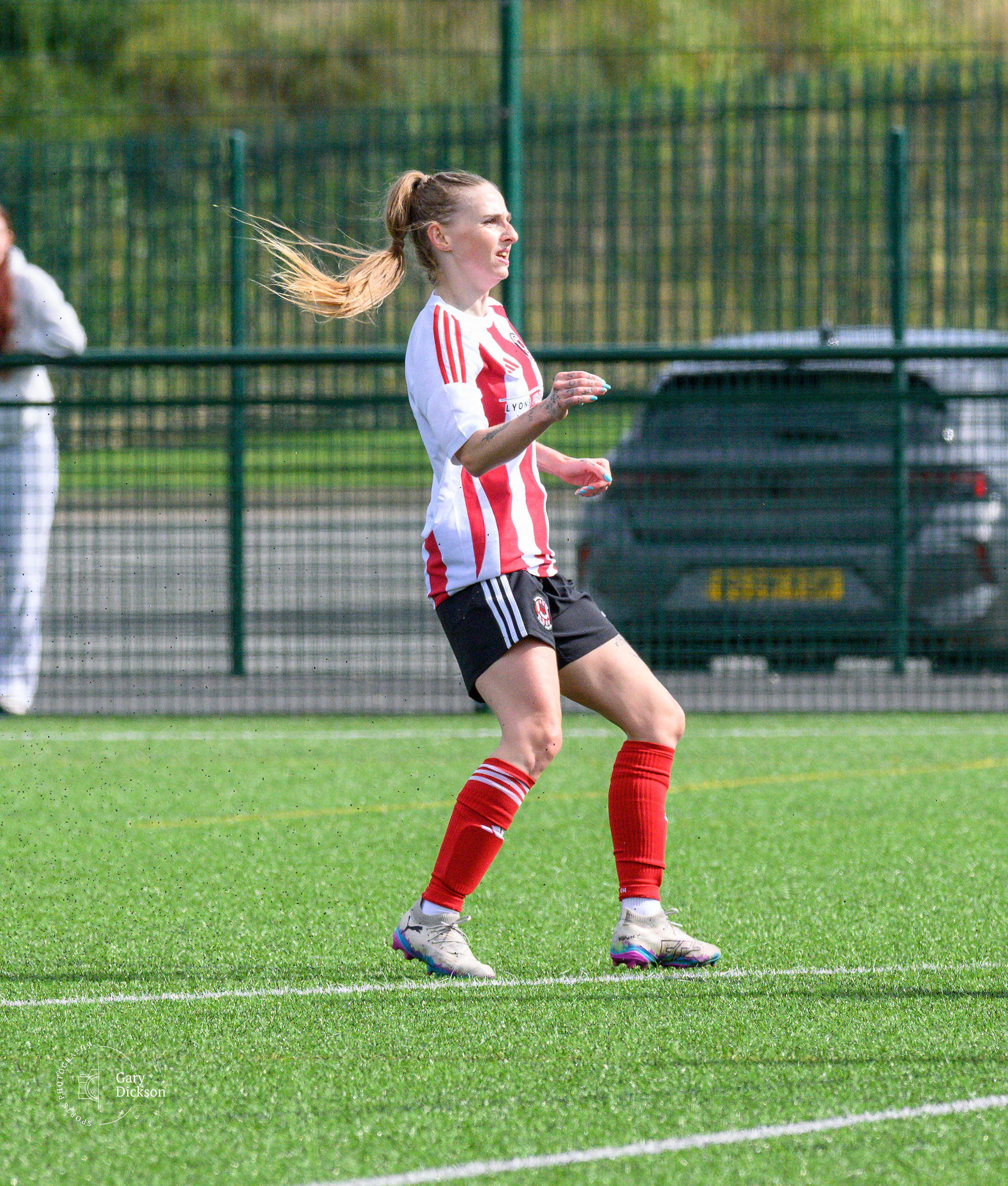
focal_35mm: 600
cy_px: 380
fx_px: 21572
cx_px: 232
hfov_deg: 2.7
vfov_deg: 3.1
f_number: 5
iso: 1100
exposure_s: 1/4000
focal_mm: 220
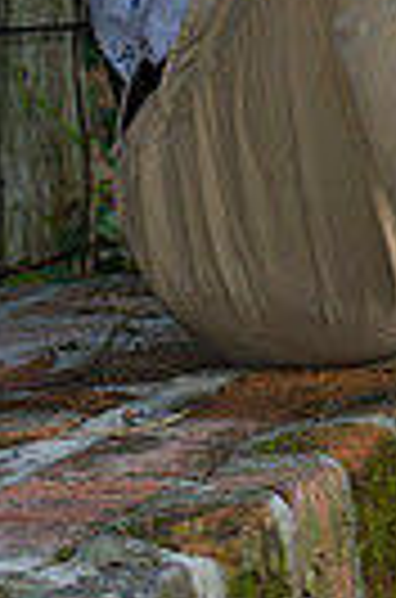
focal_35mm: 474
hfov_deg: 2.9
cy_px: -319
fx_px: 7861
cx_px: 583
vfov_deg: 4.3
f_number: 5
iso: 400
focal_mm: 140
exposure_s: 1/125
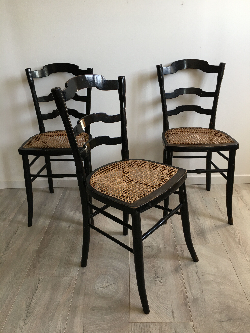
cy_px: 166
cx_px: 125
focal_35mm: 29
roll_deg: +2.2
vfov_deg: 61.7
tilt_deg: -25.7
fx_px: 279
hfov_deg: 48.2
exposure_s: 1/33
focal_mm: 4.15
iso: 25
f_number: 2.2
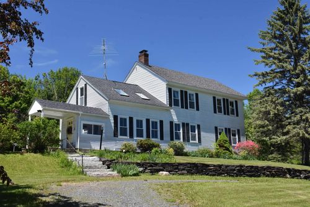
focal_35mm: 40
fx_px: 349
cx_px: 155
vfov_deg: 33.0
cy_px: 104
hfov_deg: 47.9
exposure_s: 1/500
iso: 800
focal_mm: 27
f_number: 8
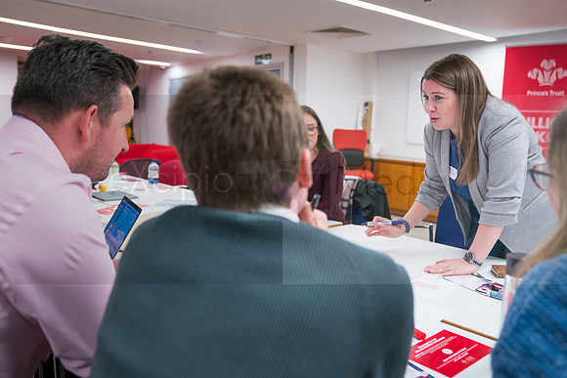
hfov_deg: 64.0
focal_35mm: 29
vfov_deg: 45.2
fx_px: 454
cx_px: 292
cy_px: 187
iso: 640
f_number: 2.8
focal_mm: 27
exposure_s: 1/60
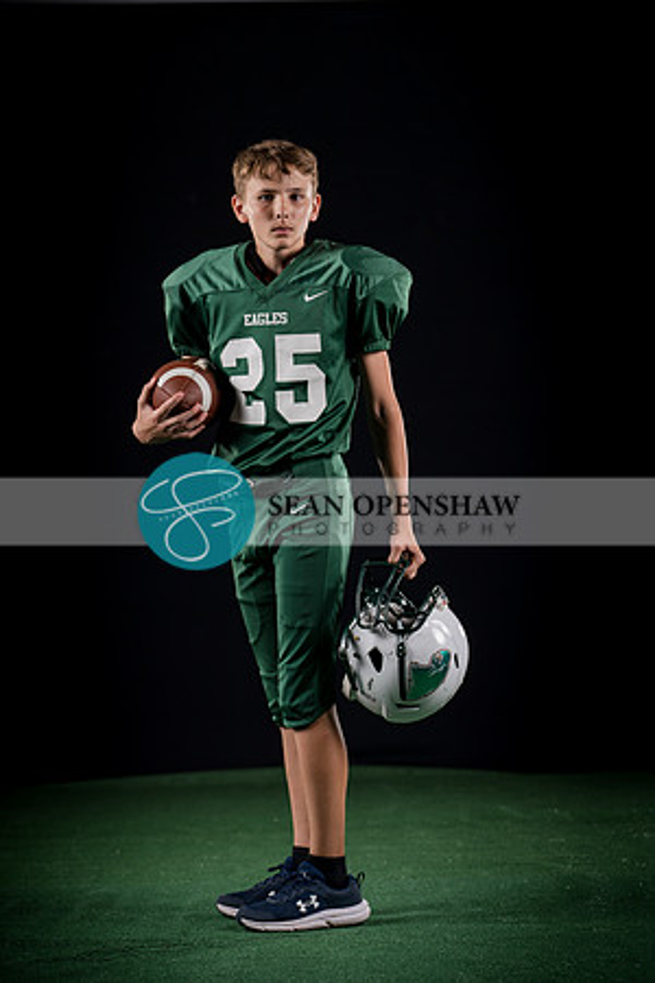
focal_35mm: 98
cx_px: 328
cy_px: 492
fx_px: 2674
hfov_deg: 14.0
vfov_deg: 20.8
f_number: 4
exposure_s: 1/160
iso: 200
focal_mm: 98
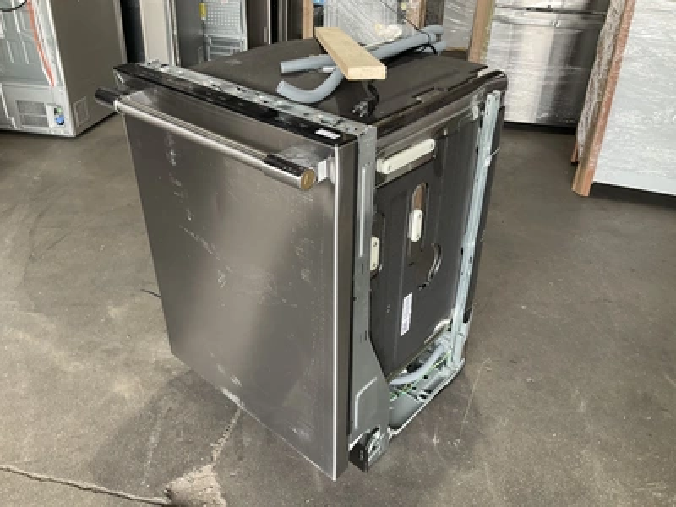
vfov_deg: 48.2
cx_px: 338
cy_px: 254
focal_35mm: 29
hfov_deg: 61.7
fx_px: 566
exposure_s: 1/120
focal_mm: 3
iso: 64
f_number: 1.8
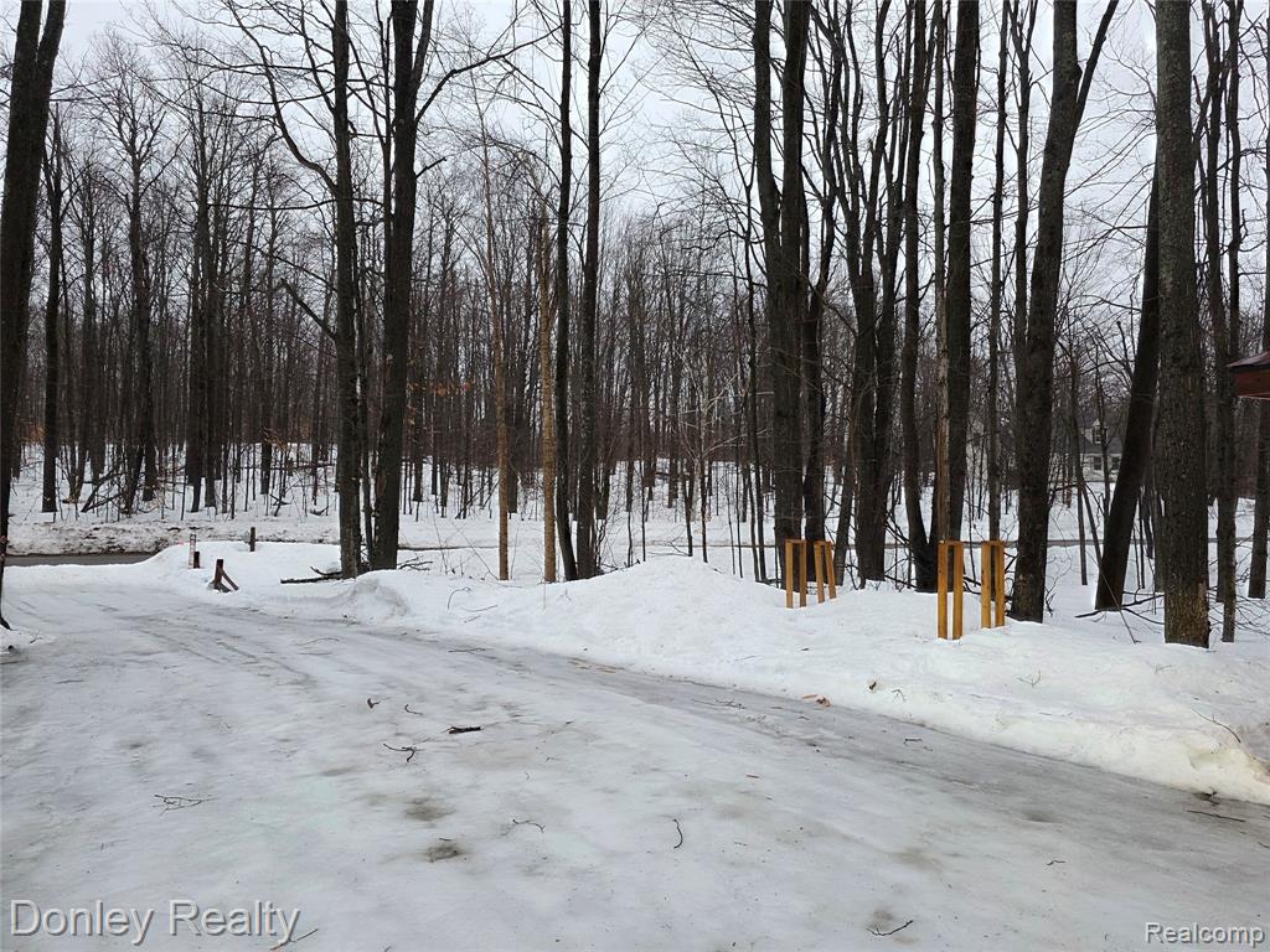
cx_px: 635
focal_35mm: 23
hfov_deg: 73.9
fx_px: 844
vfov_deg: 58.9
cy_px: 476
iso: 200
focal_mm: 6.3
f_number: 1.7
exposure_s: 1/120
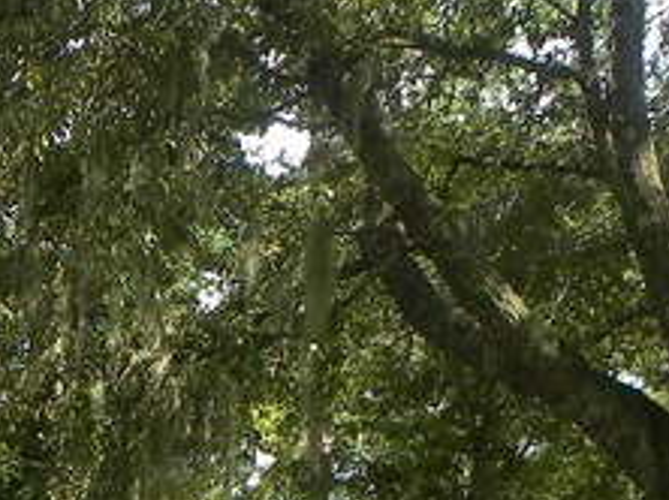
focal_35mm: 120
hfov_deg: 16.0
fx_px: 2317
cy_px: 804
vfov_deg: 11.7
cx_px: -54
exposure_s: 1/134
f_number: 3.5
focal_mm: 4.6
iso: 64
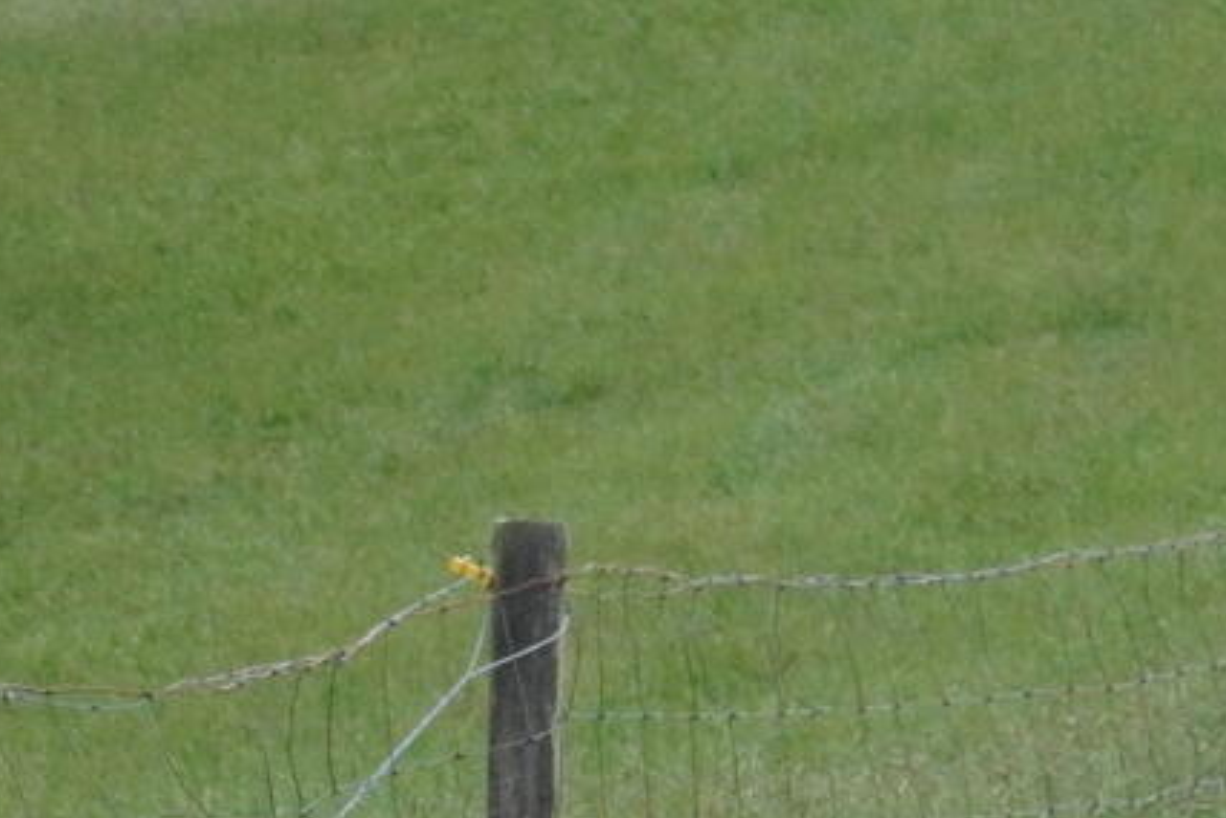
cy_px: 2019
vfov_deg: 4.0
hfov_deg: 6.0
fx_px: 11480
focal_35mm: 337
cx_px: -1206
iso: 800
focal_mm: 32
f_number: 5
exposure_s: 1/160
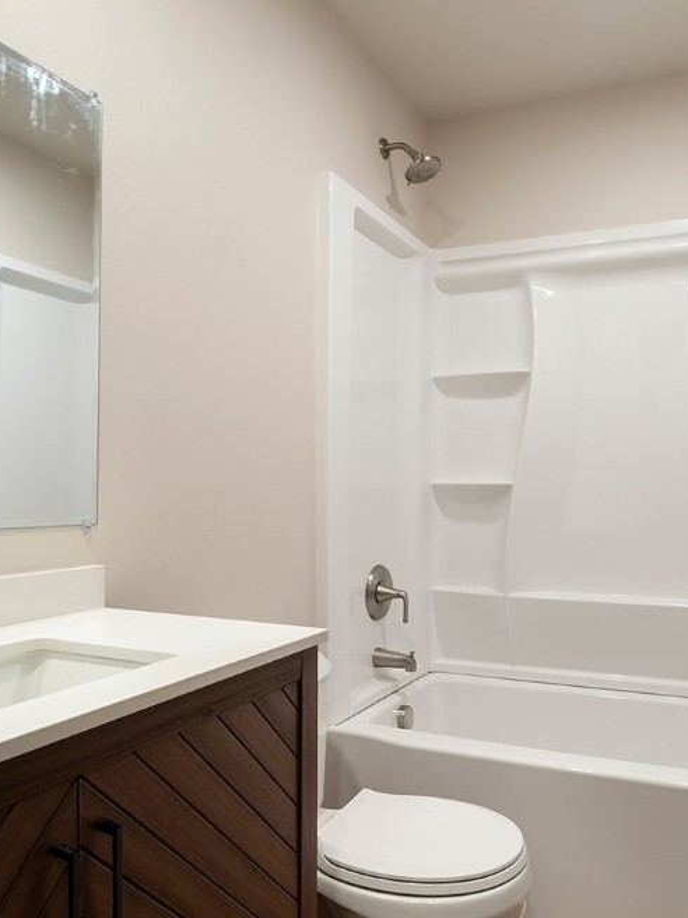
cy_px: 437
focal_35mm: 28
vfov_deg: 63.4
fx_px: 742
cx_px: 426
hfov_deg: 49.3
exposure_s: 1/13
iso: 640
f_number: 5.6
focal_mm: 16.6
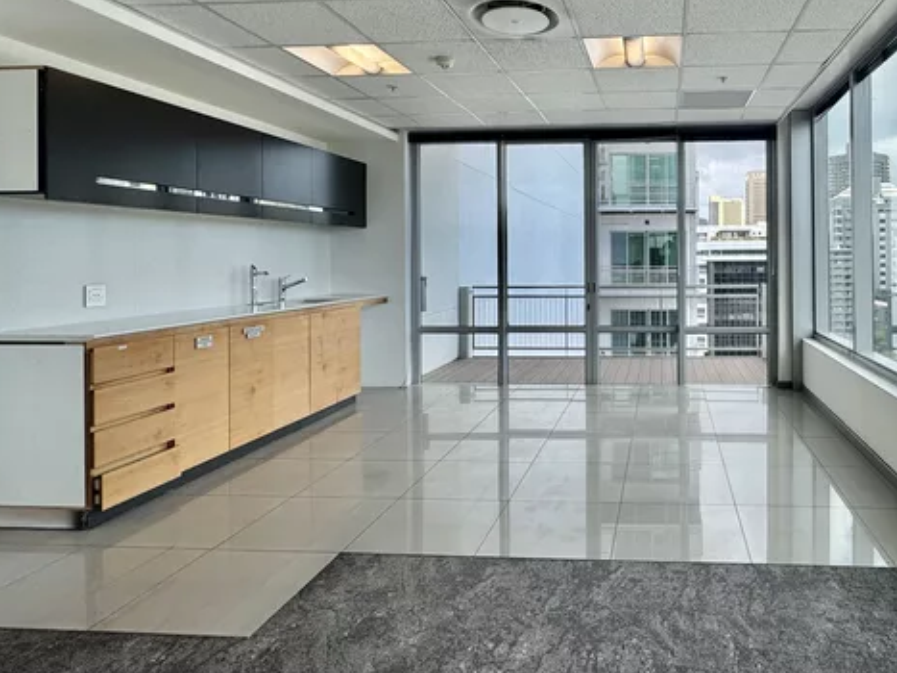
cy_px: 258
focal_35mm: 24
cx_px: 624
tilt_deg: -0.5
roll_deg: +0.1
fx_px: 622
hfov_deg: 68.8
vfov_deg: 56.2
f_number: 2.2
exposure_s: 1/476
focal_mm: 2.22
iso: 40
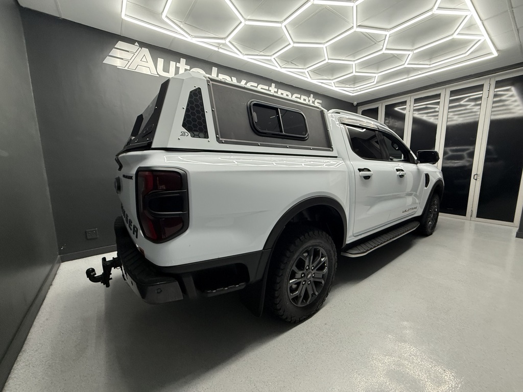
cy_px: 196
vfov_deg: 85.7
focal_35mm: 14
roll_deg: +0.5
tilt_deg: -7.9
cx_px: 262
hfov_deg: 102.1
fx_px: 212
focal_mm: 2.22
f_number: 2.2
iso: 250
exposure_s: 1/100
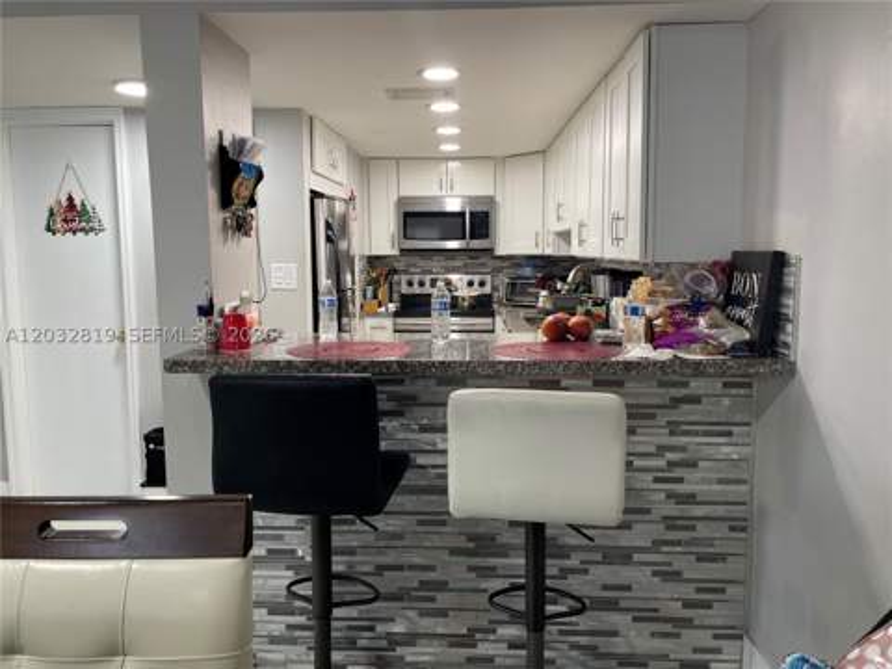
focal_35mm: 26
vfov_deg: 53.1
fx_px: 670
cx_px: 446
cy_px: 334
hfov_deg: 67.3
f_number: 1.6
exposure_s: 1/60
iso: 64
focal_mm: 4.2
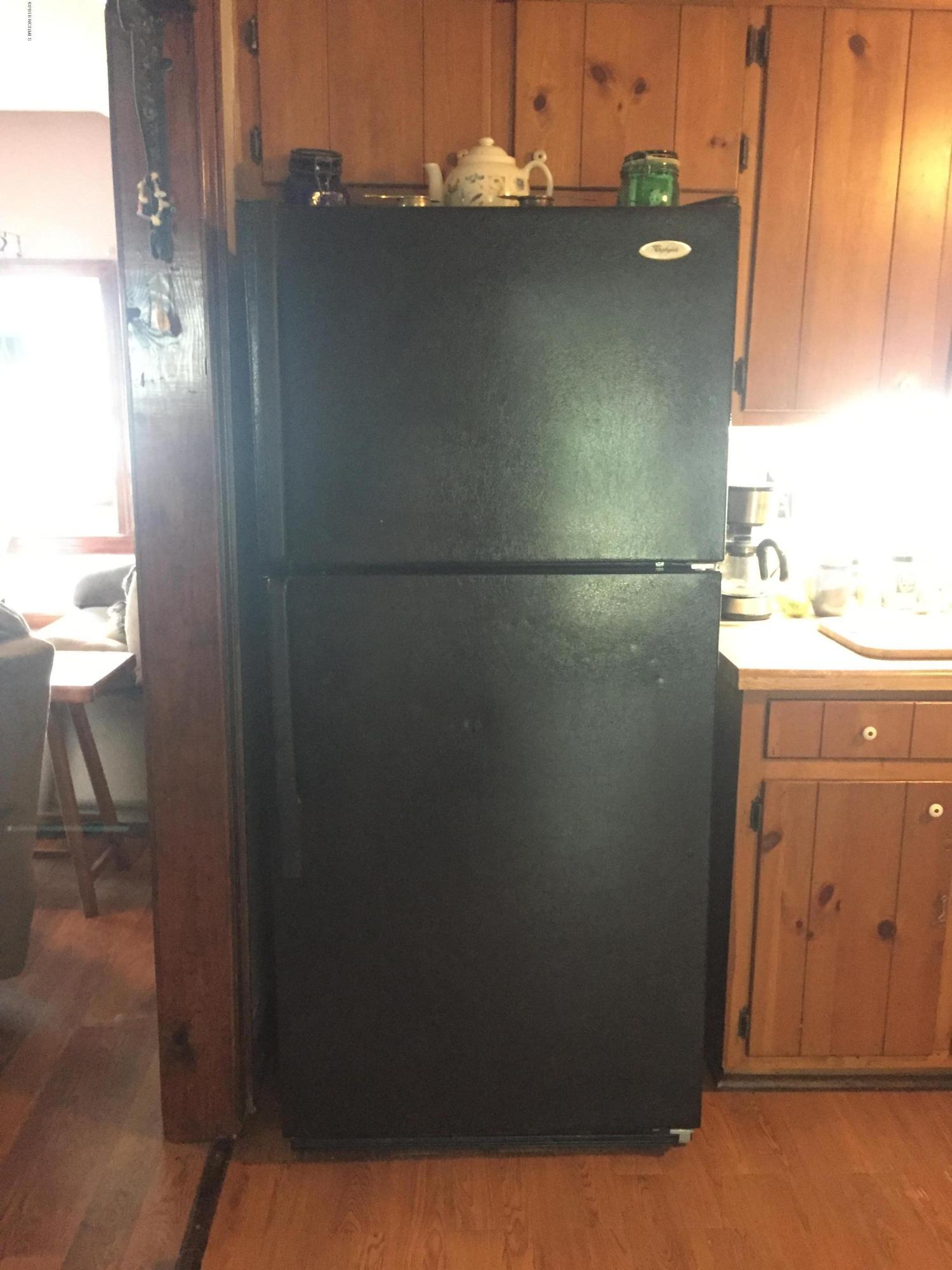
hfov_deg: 48.2
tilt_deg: -12.3
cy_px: 635
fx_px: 1063
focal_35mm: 29
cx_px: 476
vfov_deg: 61.7
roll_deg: +0.4
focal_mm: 4.15
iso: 640
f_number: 2.2
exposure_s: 1/15
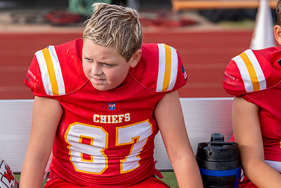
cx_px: 88
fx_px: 984
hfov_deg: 16.2
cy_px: 91
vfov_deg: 10.9
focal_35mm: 126
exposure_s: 1/2000
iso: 250
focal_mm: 70
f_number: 2.8
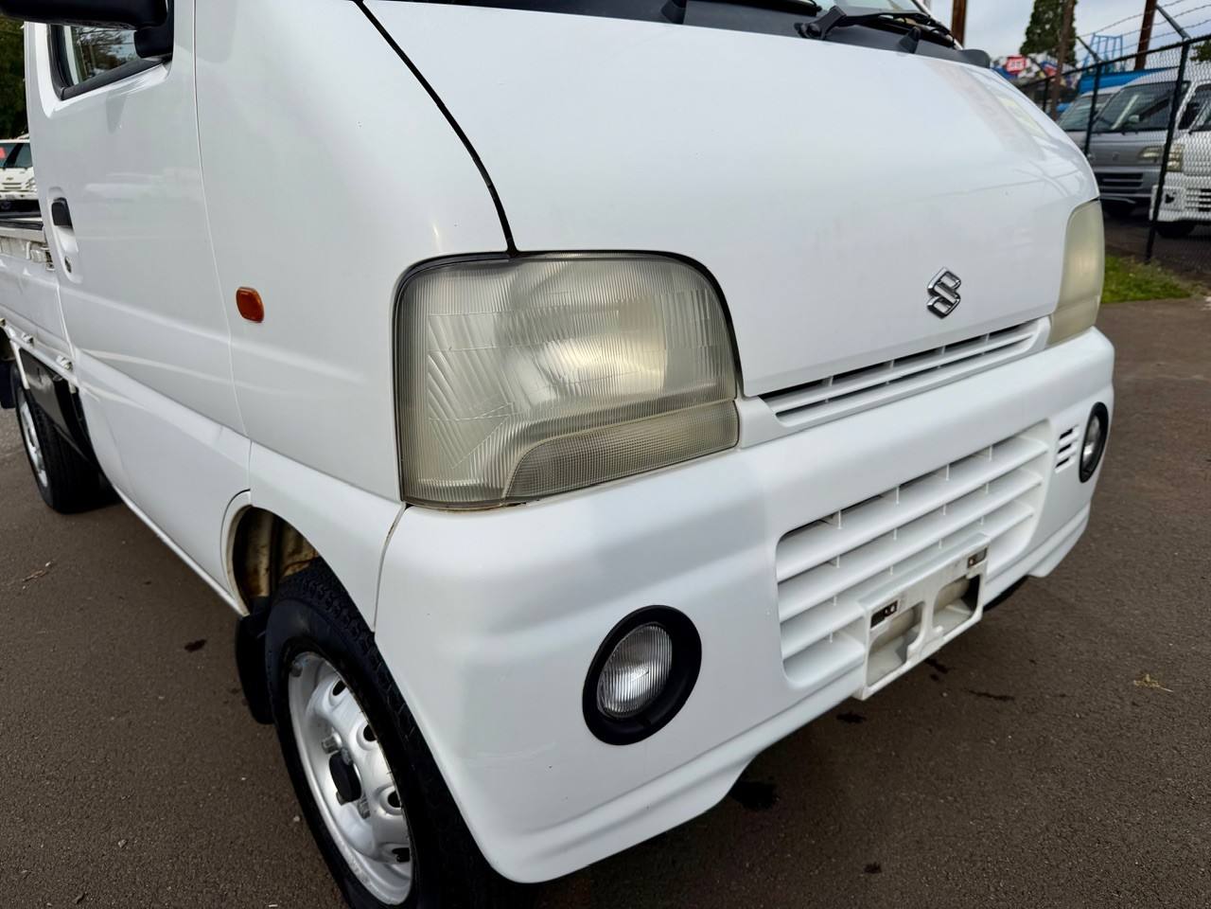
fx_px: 840
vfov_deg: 56.8
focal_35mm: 24
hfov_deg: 71.6
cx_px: 606
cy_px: 454
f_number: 1.78
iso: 80
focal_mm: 6.76
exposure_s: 1/5714
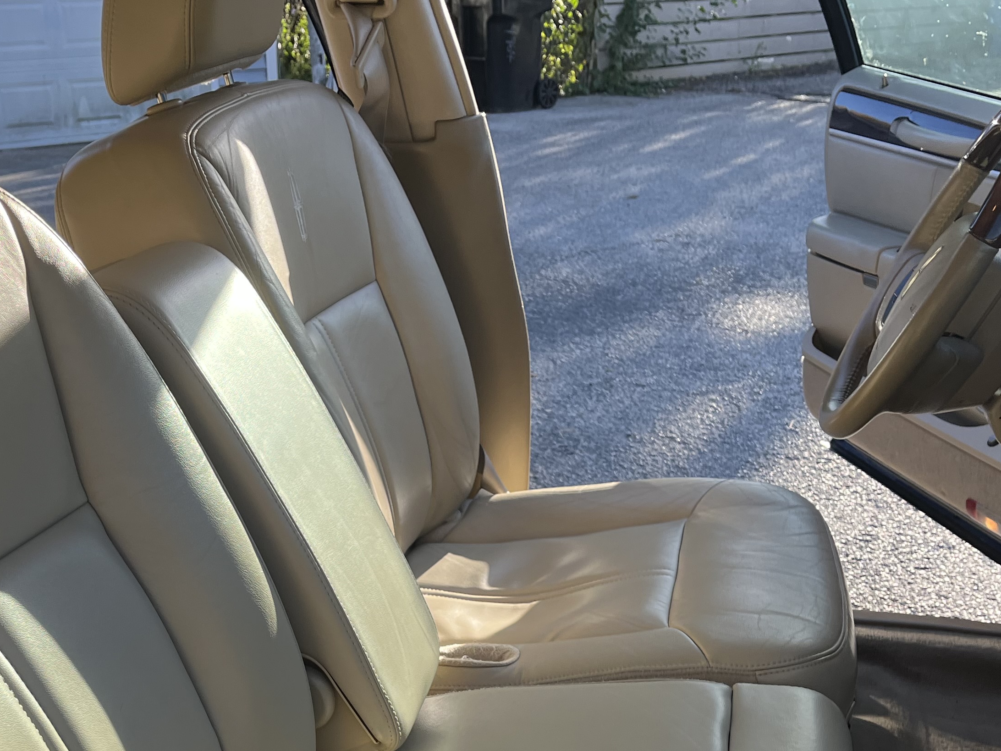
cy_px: 657
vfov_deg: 29.2
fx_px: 1388
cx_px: 384
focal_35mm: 48
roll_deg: -0.2
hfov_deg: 39.4
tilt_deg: -23.6
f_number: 1.6
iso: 50
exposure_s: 1/718
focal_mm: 5.1
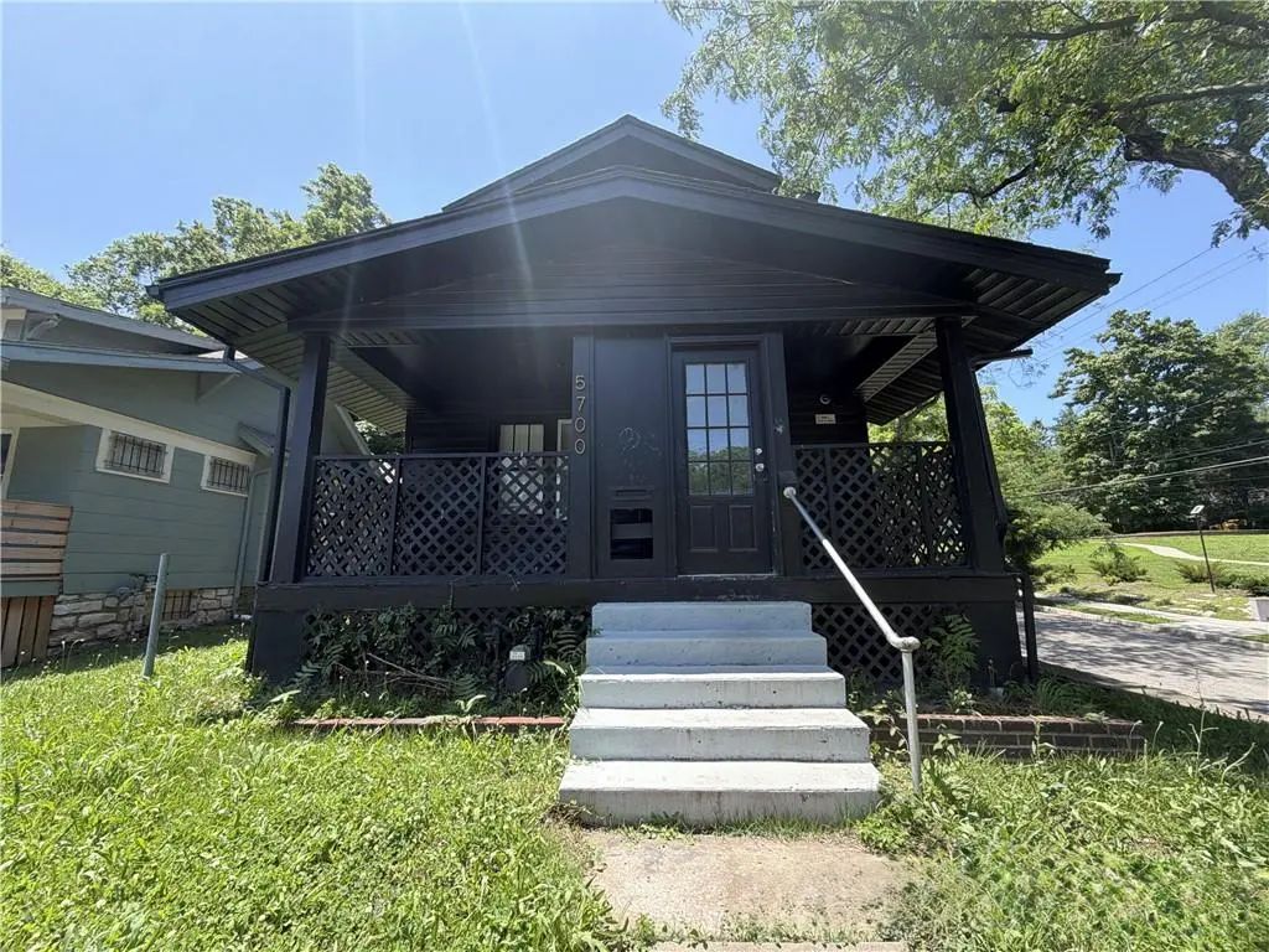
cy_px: 476
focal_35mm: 14
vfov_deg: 85.7
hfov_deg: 102.1
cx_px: 634
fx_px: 513
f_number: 2.2
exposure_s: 1/522
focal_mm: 2.22
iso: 40
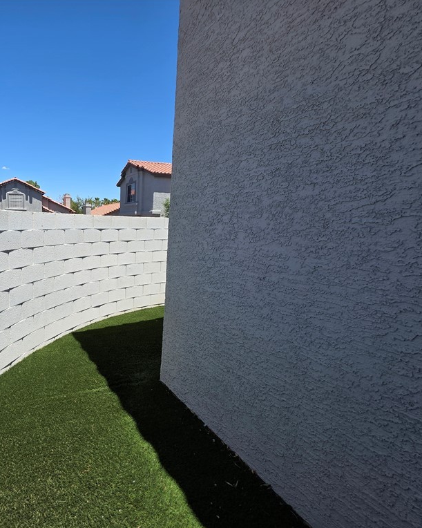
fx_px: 265
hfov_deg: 69.8
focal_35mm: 17
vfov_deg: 89.6
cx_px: 88
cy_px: 263
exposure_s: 1/1915
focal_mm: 2.2
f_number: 1.9
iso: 40
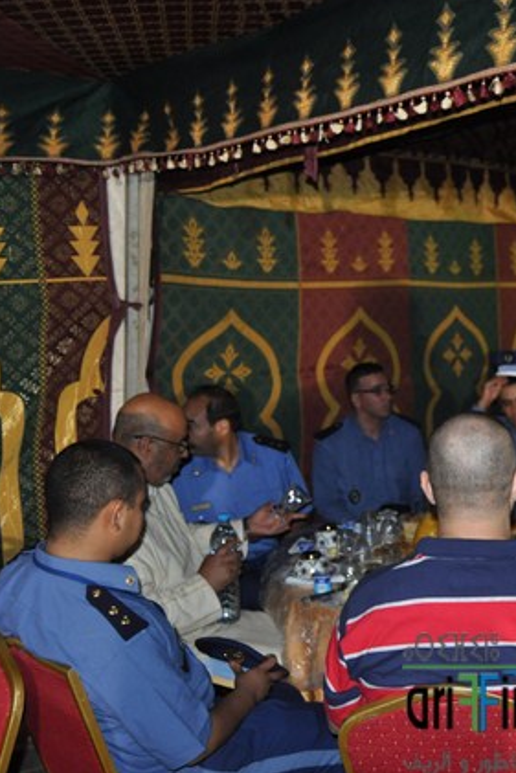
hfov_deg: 30.3
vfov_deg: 47.4
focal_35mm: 41
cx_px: 520
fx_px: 881
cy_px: 386
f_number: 3.5
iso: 800
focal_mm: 18
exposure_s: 1/60
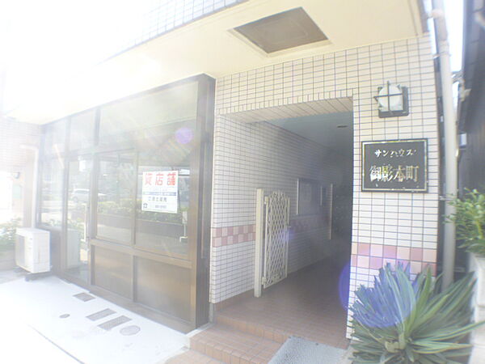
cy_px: 182
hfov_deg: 56.8
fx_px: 448
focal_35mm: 32
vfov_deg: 44.2
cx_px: 242
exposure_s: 1/80
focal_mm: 5.7
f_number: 2.9
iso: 100
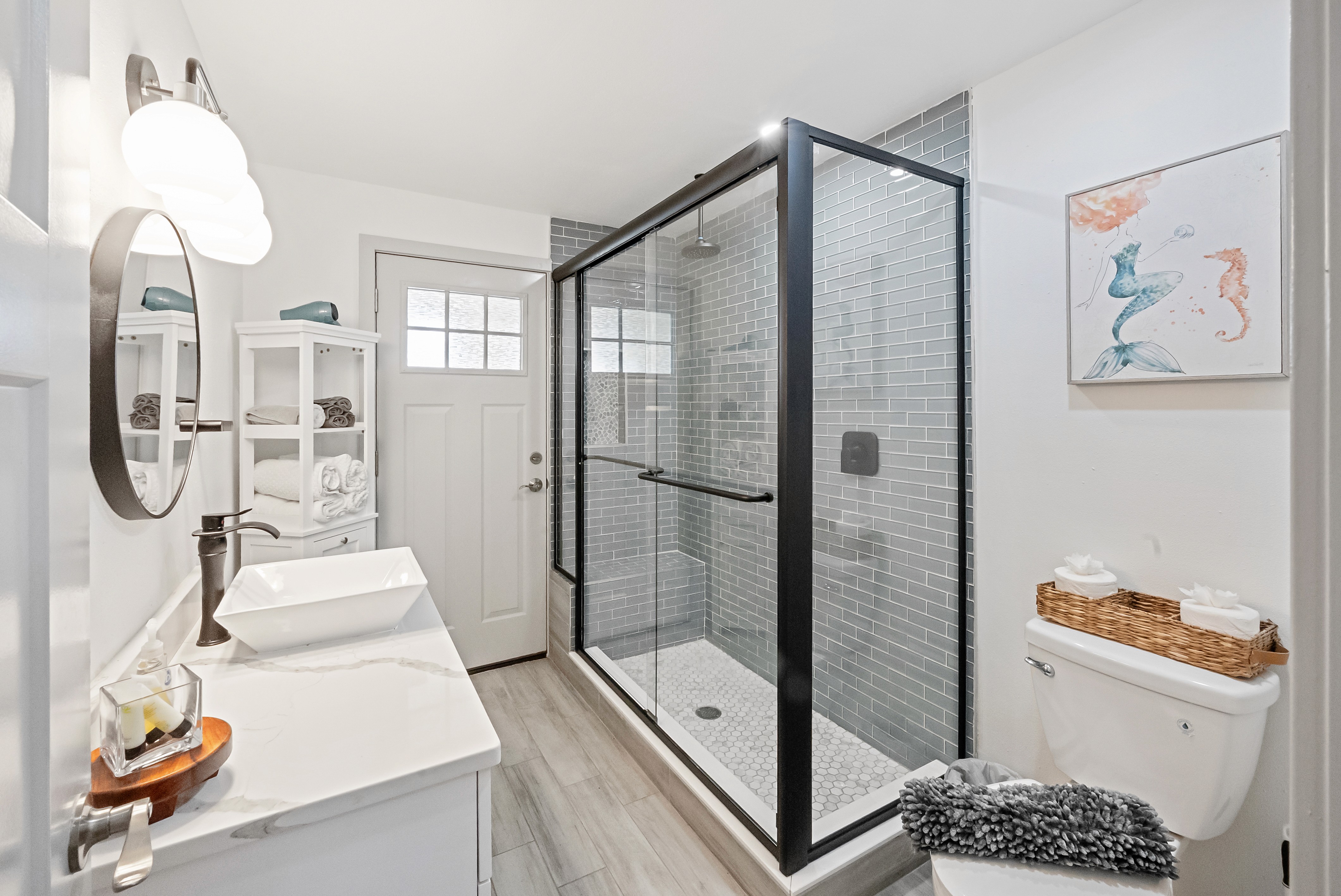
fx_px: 522
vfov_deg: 81.3
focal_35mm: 14
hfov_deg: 104.2
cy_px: 448
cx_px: 670
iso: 10000
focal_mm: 14
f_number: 16
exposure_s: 1/30
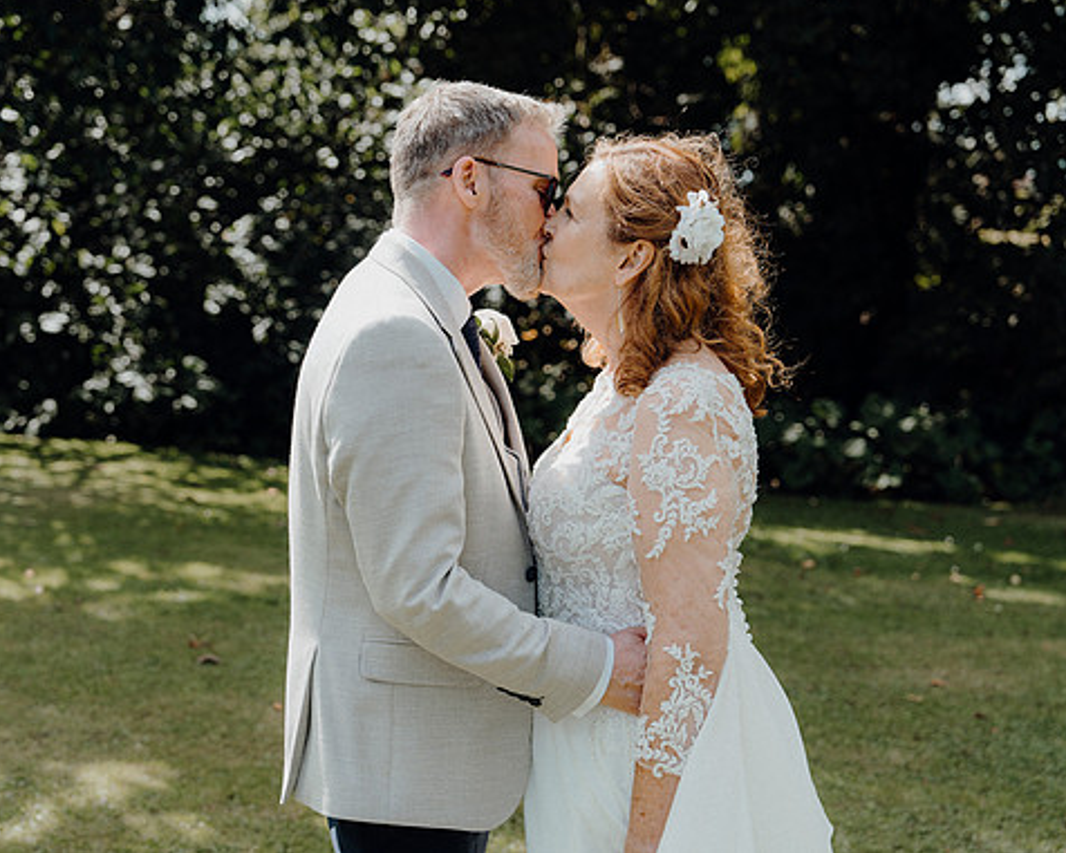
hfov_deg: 33.6
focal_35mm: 56
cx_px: 506
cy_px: 422
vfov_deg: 27.1
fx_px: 1767
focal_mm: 49
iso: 125
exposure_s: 1/500
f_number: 3.2
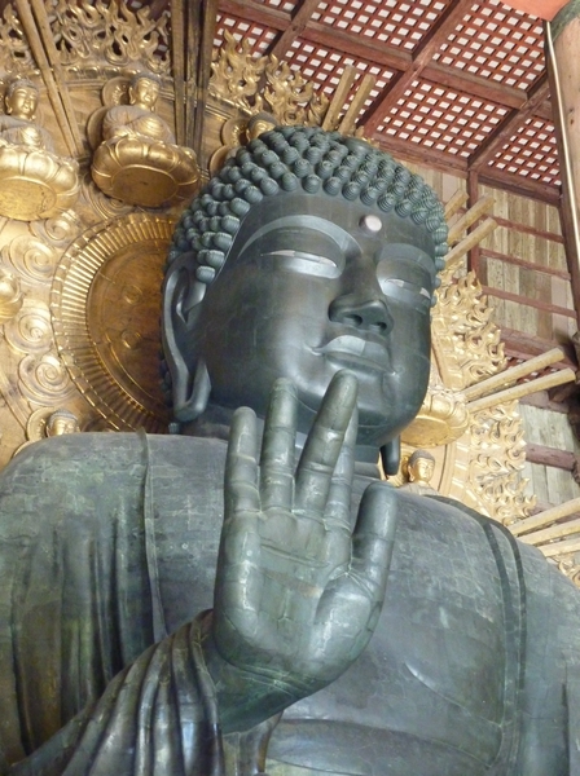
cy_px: 388
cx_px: 290
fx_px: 1860
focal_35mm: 83
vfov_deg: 23.6
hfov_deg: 17.7
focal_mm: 13.7
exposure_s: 1/13
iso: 800
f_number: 4.2
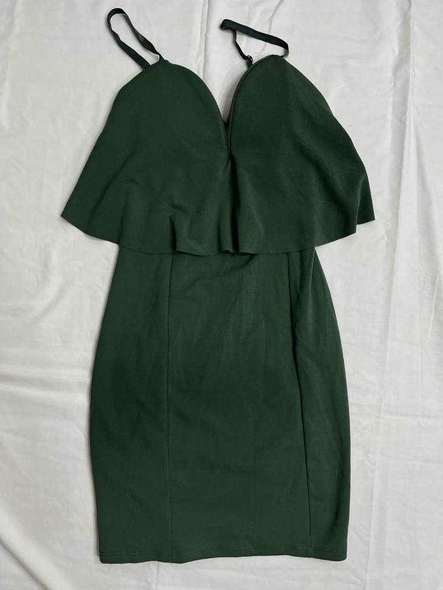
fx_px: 444
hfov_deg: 53.1
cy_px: 295
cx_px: 222
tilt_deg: -87.3
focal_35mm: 26
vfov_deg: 67.3
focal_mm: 5.1
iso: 125
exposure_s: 1/100
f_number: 1.6
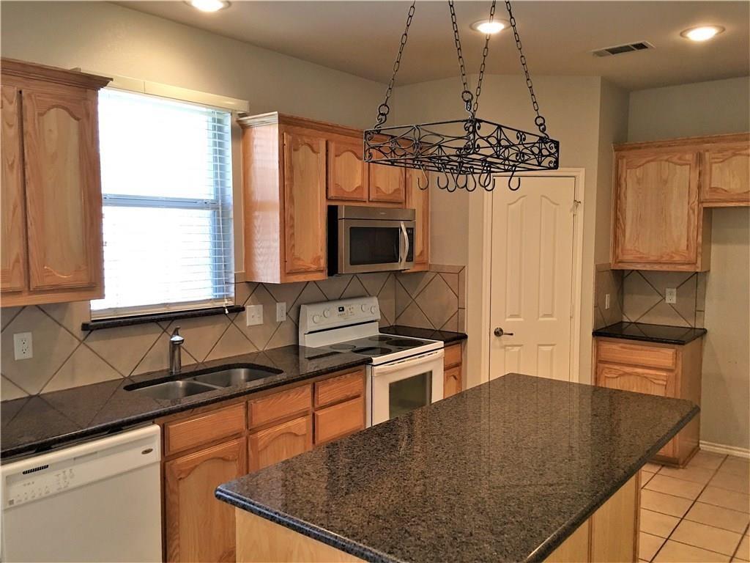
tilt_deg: -1.7
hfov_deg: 61.7
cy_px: 282
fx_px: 628
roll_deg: -0.1
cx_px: 375
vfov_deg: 48.2
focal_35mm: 29
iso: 50
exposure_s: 1/15
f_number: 2.2
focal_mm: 4.15
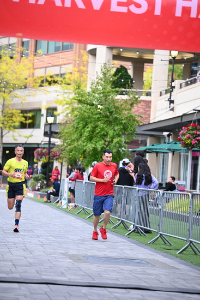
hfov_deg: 12.5
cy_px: 150
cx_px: 100
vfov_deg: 18.6
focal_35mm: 110
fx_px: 916
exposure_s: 1/1600
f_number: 2.8
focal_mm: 110
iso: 1000
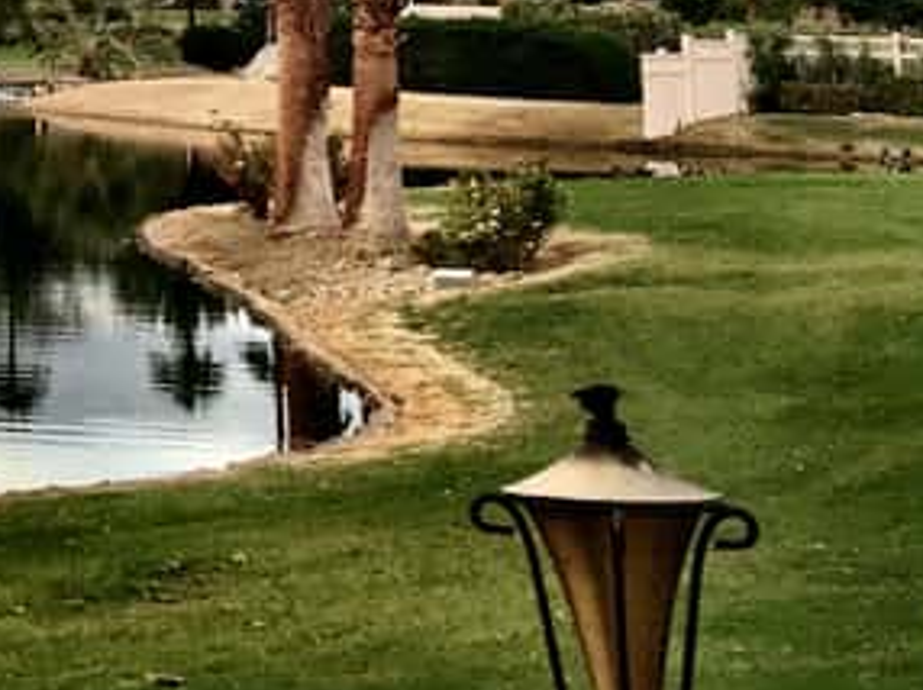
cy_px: -484
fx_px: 2771
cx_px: -432
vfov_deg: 13.1
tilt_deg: +9.8
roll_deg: -1.0
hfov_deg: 17.2
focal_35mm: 104
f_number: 2.2
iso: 25
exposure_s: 1/120
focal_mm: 4.15
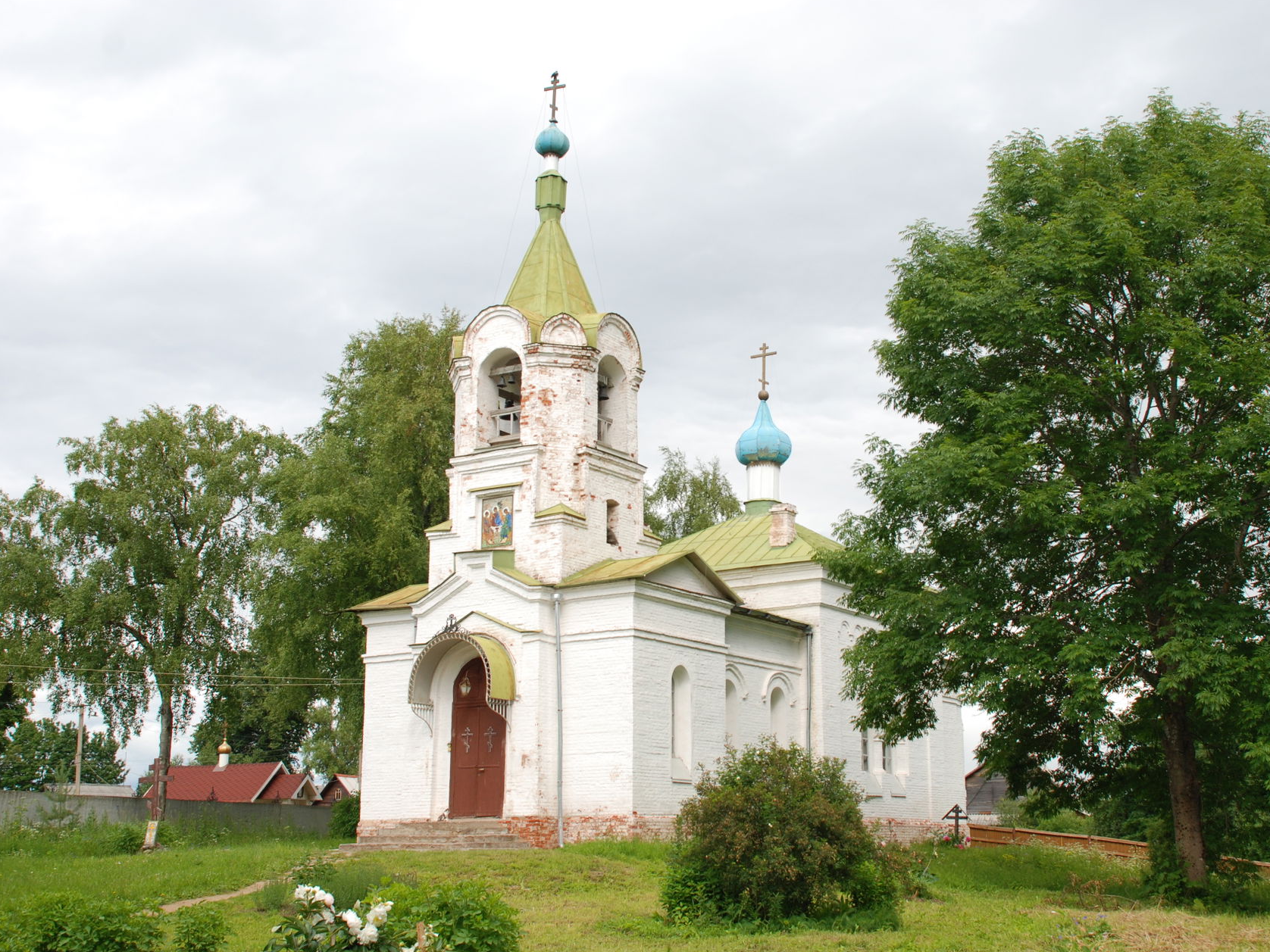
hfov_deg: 43.7
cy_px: 469
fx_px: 1578
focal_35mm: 43
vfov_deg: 33.6
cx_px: 724
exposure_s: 1/200
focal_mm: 26
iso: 160
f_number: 7.1
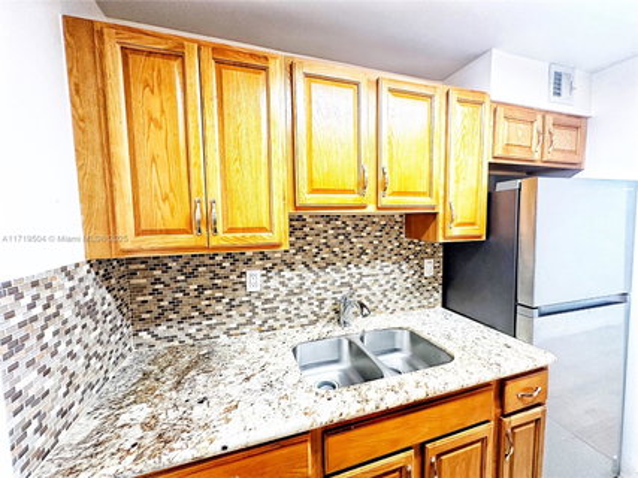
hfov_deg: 102.1
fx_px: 258
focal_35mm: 14
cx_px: 319
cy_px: 239
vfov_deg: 85.6
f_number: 2.2
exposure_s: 1/60
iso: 250
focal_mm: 2.22
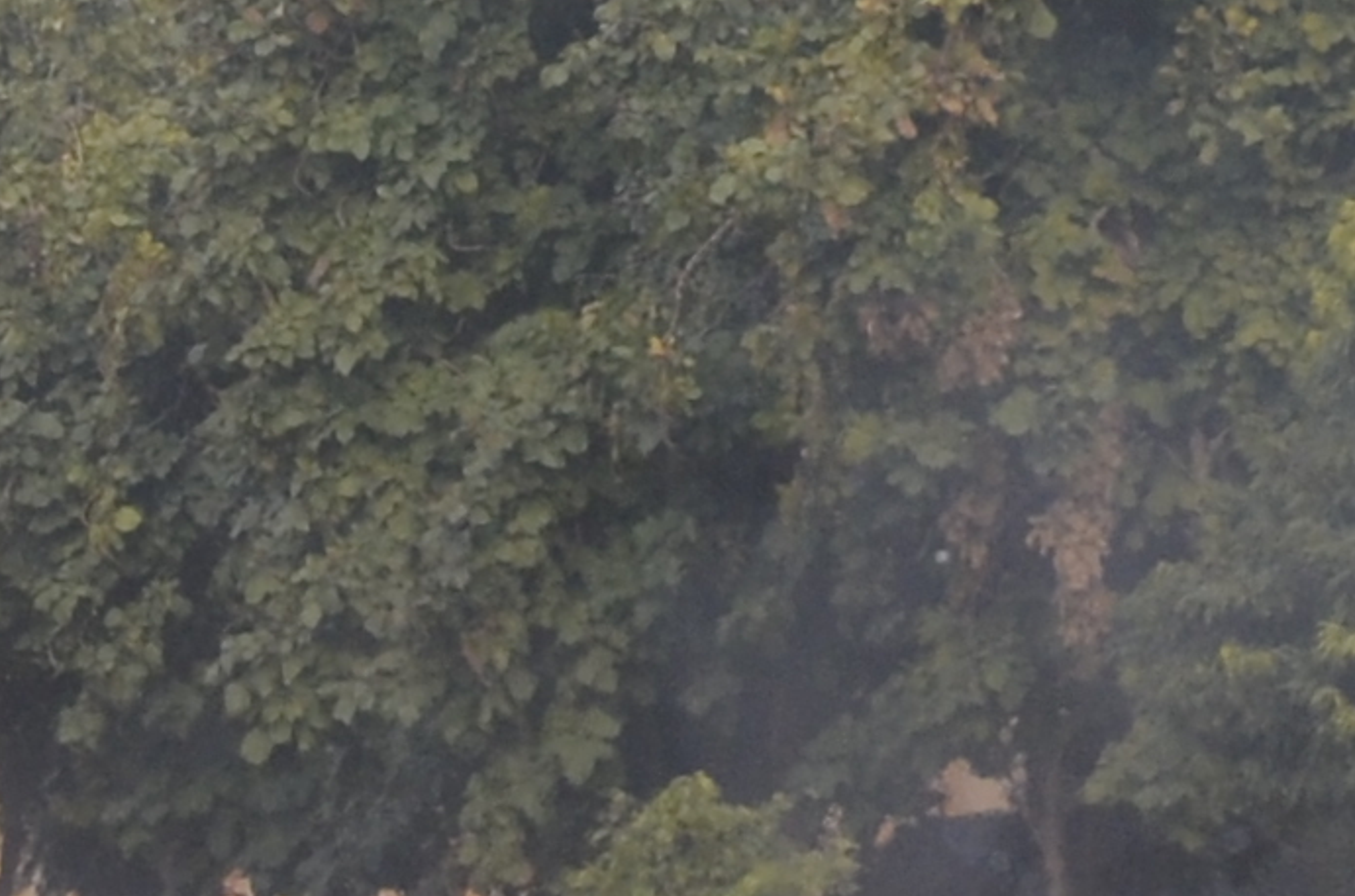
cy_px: 1908
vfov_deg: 3.6
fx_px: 14063
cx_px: -1422
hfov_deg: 5.4
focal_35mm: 375
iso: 400
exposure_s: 1/400
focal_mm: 35
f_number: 11
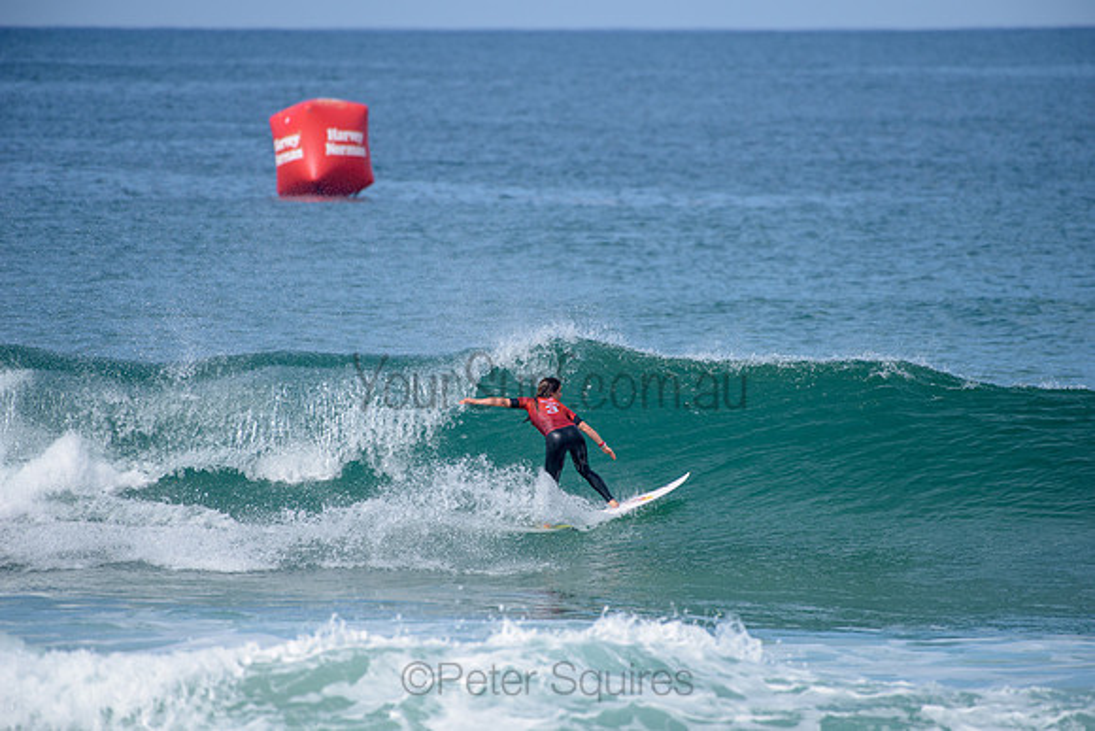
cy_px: 366
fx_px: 15211
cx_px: 548
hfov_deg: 4.1
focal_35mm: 500
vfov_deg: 2.8
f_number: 6.3
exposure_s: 1/2500
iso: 250
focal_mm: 500
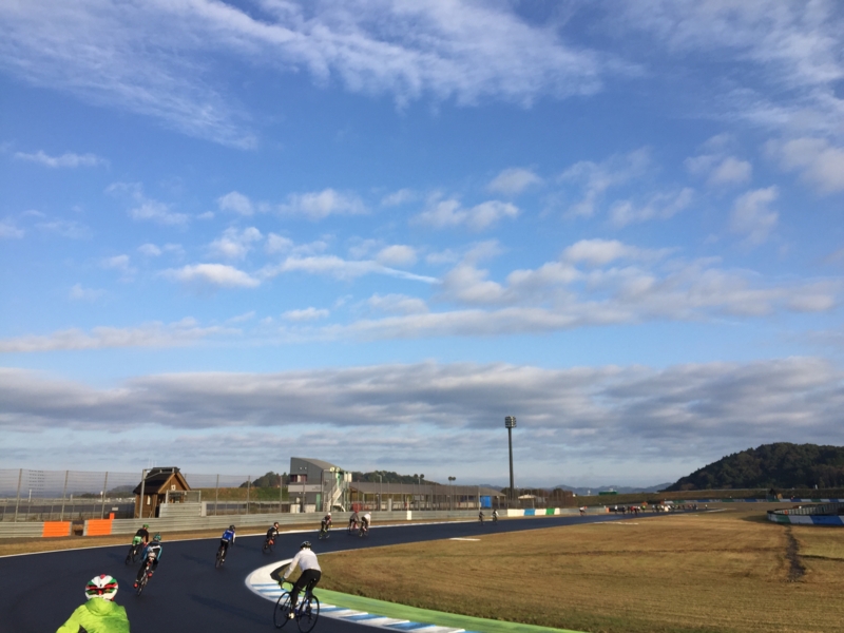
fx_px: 707
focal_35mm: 29
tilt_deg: +13.1
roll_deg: -0.9
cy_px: 316
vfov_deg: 48.2
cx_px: 422
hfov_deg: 61.7
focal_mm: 4.15
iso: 32
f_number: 2.2
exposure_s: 1/1522
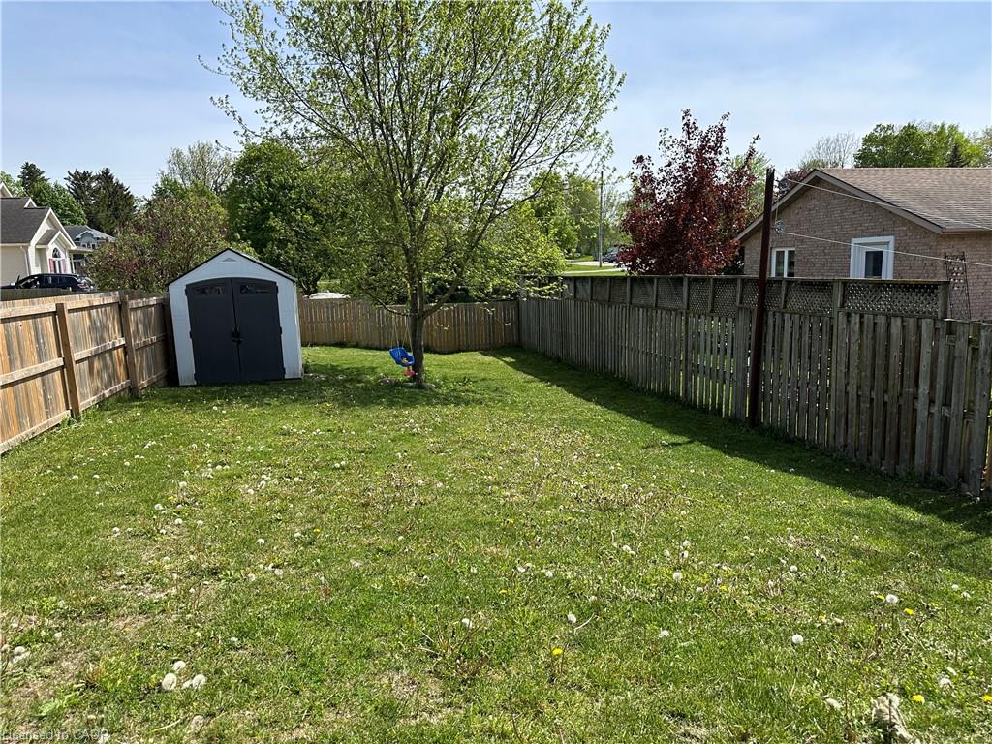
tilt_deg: -9.5
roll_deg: +1.4
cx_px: 496
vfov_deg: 56.8
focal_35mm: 24
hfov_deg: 71.6
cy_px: 372
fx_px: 688
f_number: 1.78
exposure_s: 1/2809
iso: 80
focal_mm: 6.86
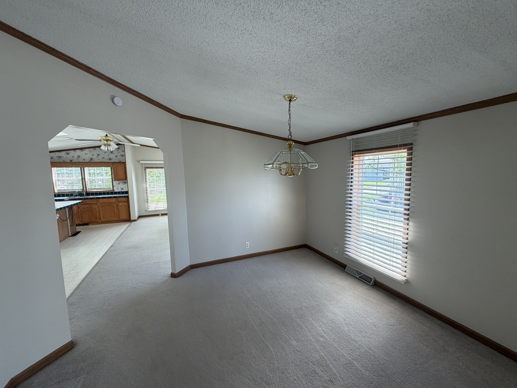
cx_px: 258
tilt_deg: -8.8
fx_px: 209
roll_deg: +0.5
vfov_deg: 85.7
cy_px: 194
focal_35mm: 14
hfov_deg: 102.1
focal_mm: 2.22
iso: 125
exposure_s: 1/121
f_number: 2.2
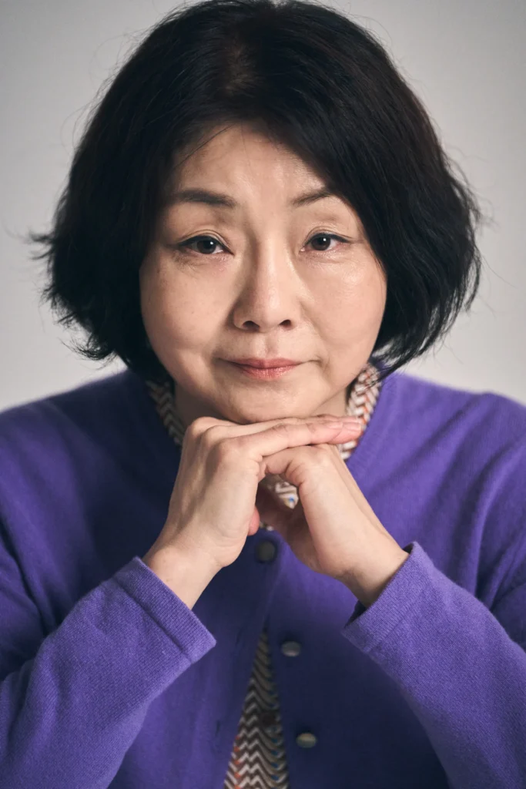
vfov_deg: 11.7
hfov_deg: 7.8
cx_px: 263
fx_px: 3834
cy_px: 394
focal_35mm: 175
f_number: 2.8
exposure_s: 1/200
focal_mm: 175
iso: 1600
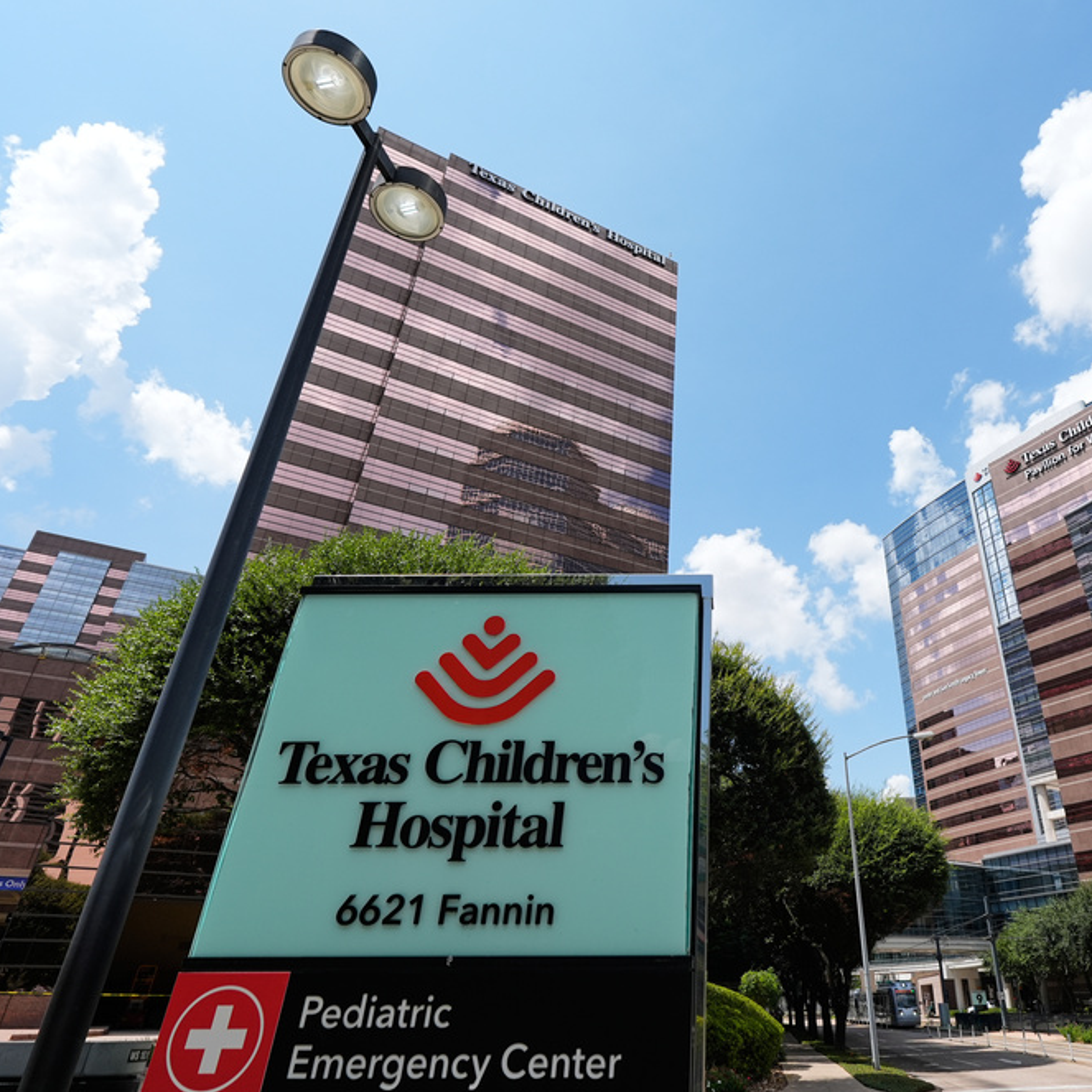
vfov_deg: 72.1
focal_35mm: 21
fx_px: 749
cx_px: 761
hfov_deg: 69.3
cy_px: 547
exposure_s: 1/5000
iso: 400
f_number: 4
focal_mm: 16
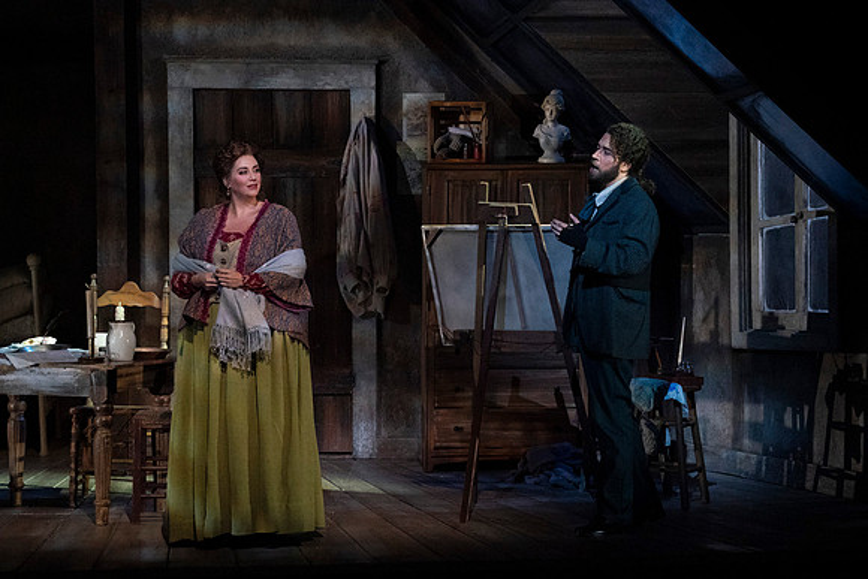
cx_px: 434
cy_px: 290
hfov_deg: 11.0
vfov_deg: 7.3
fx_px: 4510
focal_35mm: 187
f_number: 10
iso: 16000
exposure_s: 1/320
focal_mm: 187
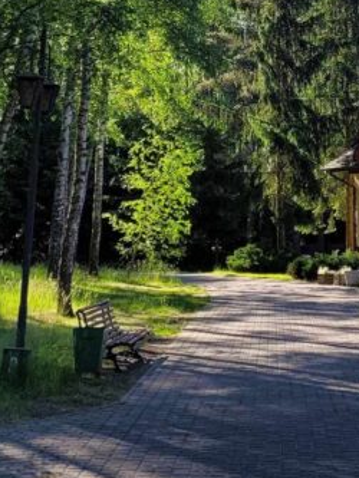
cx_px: 343
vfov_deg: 22.8
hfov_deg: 18.1
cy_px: -62
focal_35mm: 80
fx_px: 1106
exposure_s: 1/1052
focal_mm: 5.4
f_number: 1.8
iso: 40
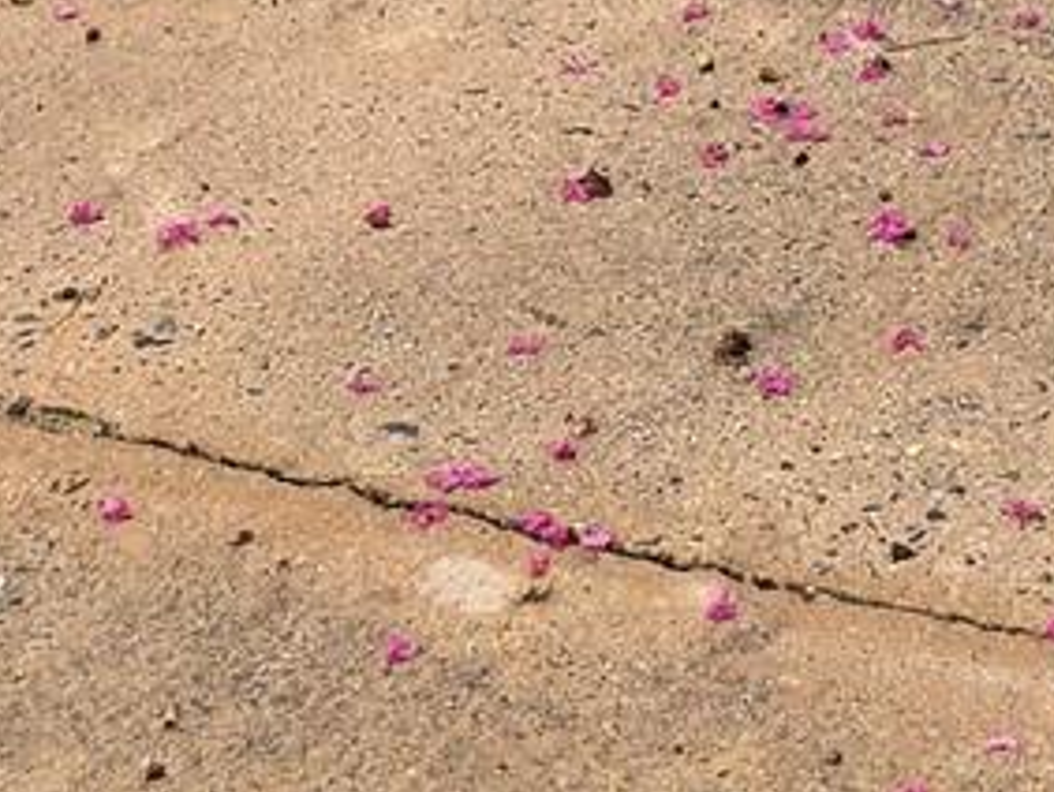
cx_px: 1465
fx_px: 5089
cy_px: -1472
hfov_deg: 11.4
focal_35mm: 167
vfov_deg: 7.9
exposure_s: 1/180
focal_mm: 6.3
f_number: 1.7
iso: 12
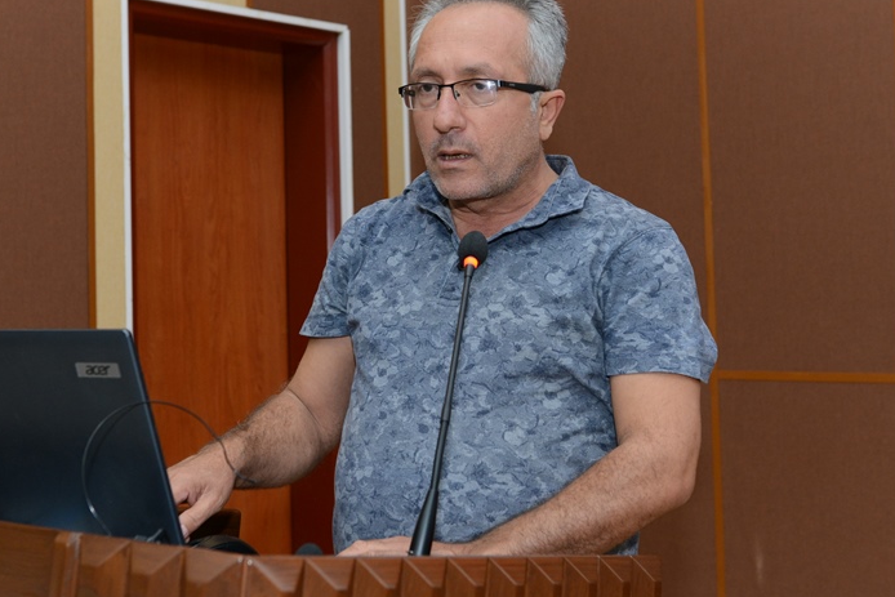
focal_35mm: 59
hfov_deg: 33.9
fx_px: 1467
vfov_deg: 22.9
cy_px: 195
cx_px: 415
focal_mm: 40
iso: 1250
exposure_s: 1/125
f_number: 4.5
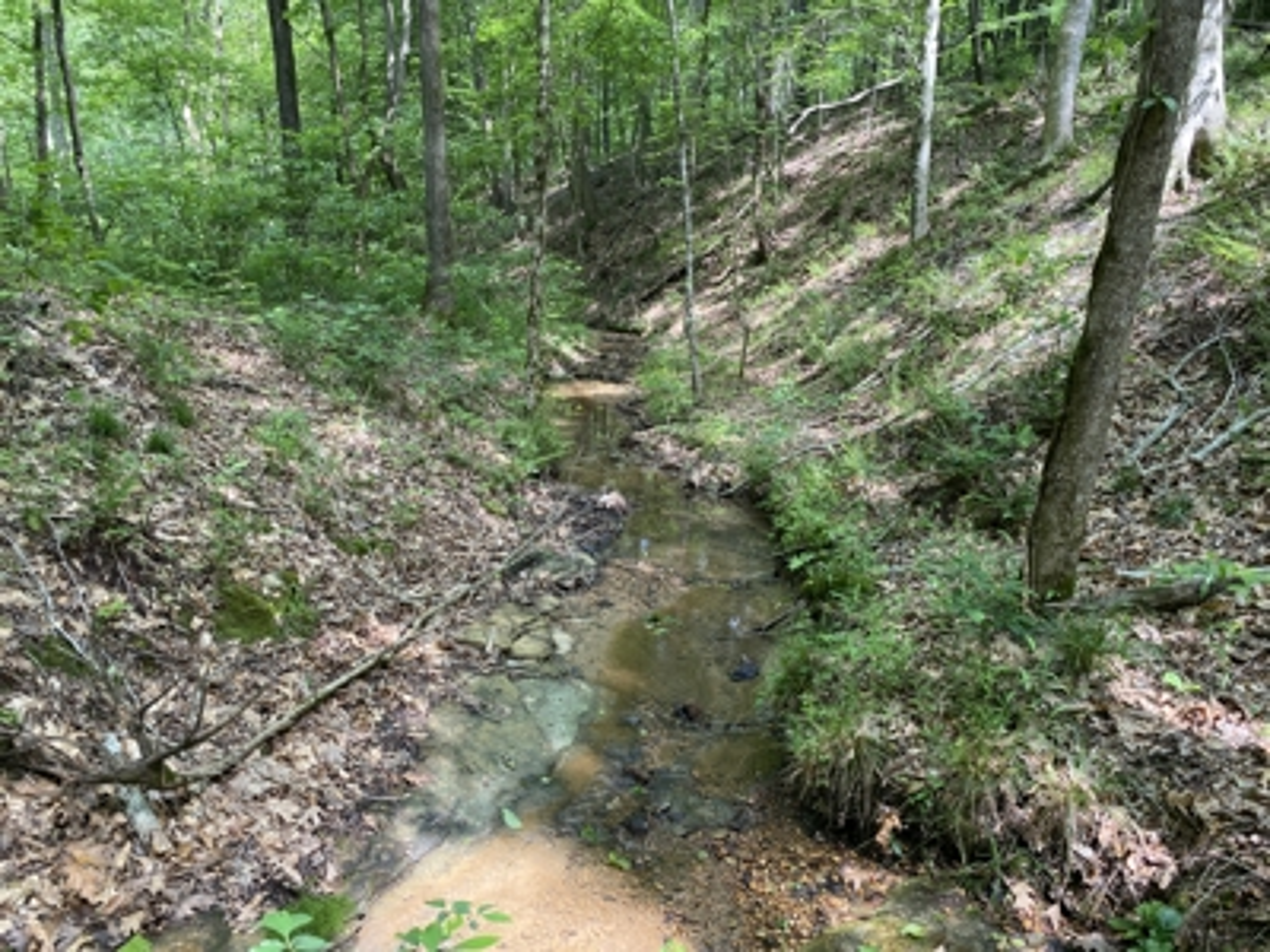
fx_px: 954
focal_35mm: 26
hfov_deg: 67.3
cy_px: 476
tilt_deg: -12.6
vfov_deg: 53.1
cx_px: 635
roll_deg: -1.0
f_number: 1.8
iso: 64
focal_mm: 4.25
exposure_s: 1/121
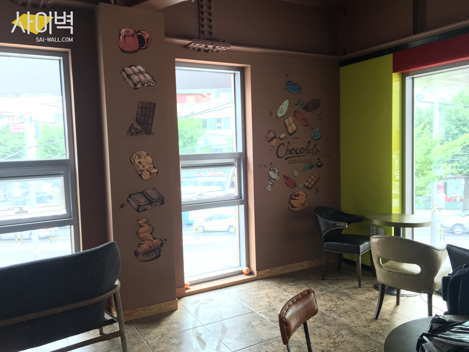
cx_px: 234
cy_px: 176
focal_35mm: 29
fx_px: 393
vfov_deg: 48.2
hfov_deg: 61.7
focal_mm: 4.15
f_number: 2.2
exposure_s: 1/30
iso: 80
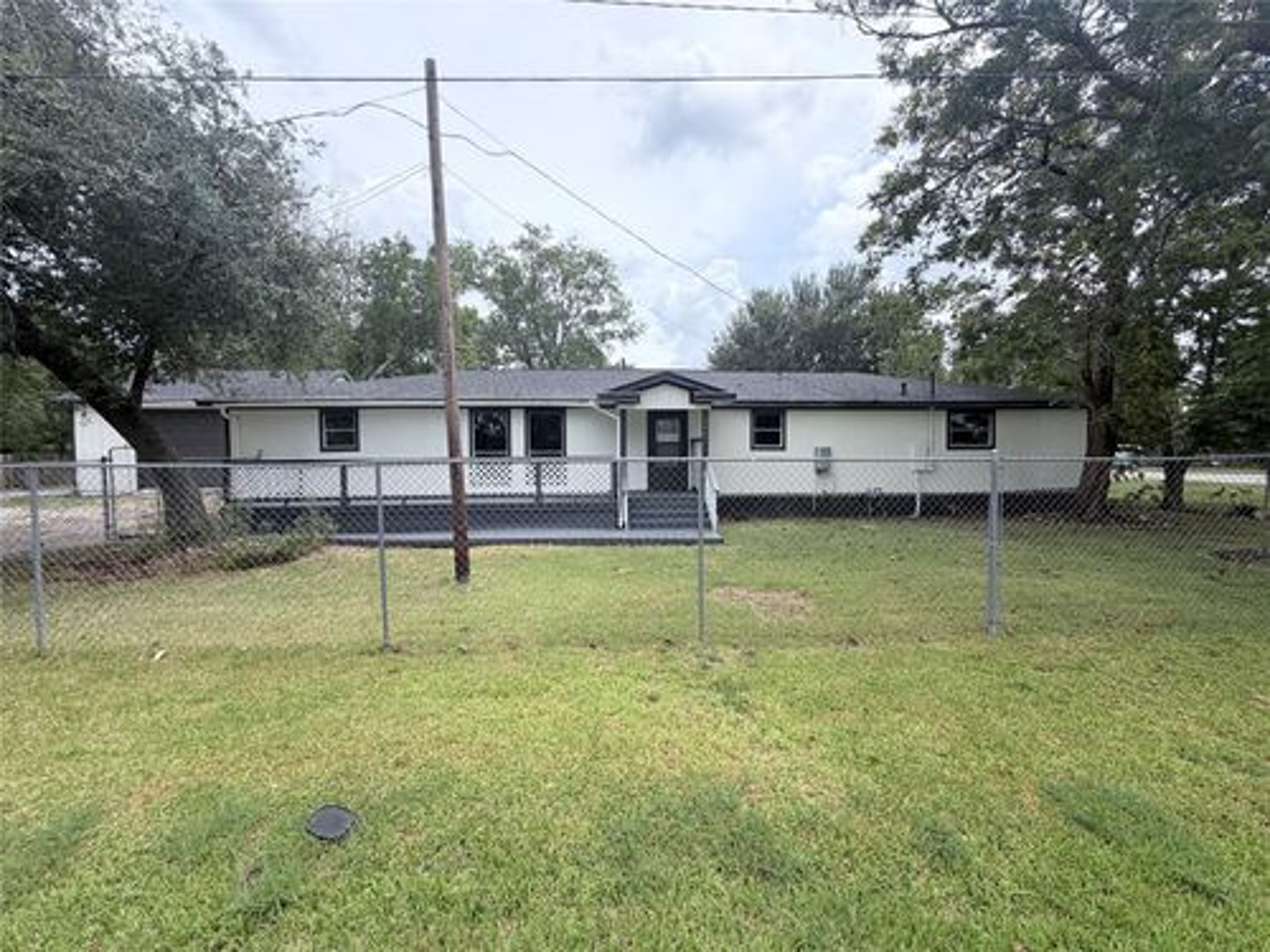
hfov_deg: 102.1
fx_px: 514
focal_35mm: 14
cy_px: 476
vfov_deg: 85.7
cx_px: 635
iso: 25
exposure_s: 1/770
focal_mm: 2.22
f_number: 2.2
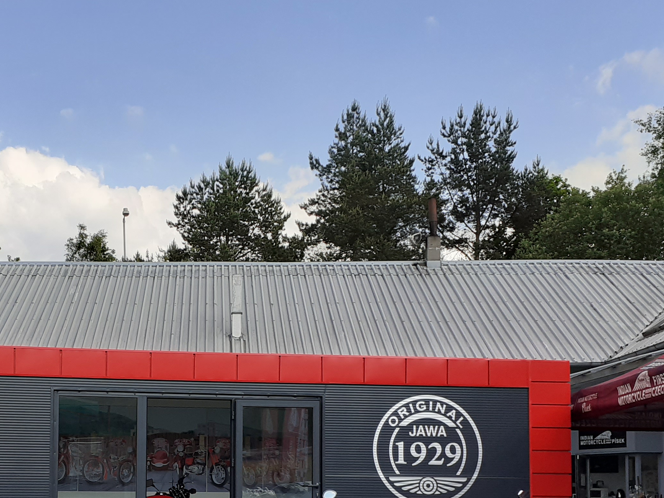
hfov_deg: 34.9
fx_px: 1036
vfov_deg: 26.2
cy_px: 444
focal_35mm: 54
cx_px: 174
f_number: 1.9
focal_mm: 3.6
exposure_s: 1/2786
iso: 40
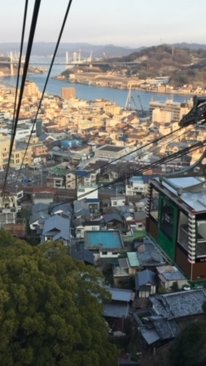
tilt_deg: -17.4
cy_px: 191
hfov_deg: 26.5
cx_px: 94
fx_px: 436
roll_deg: -1.6
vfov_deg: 45.4
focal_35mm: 45
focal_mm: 4.15
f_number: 2.2
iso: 25
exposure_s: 1/420
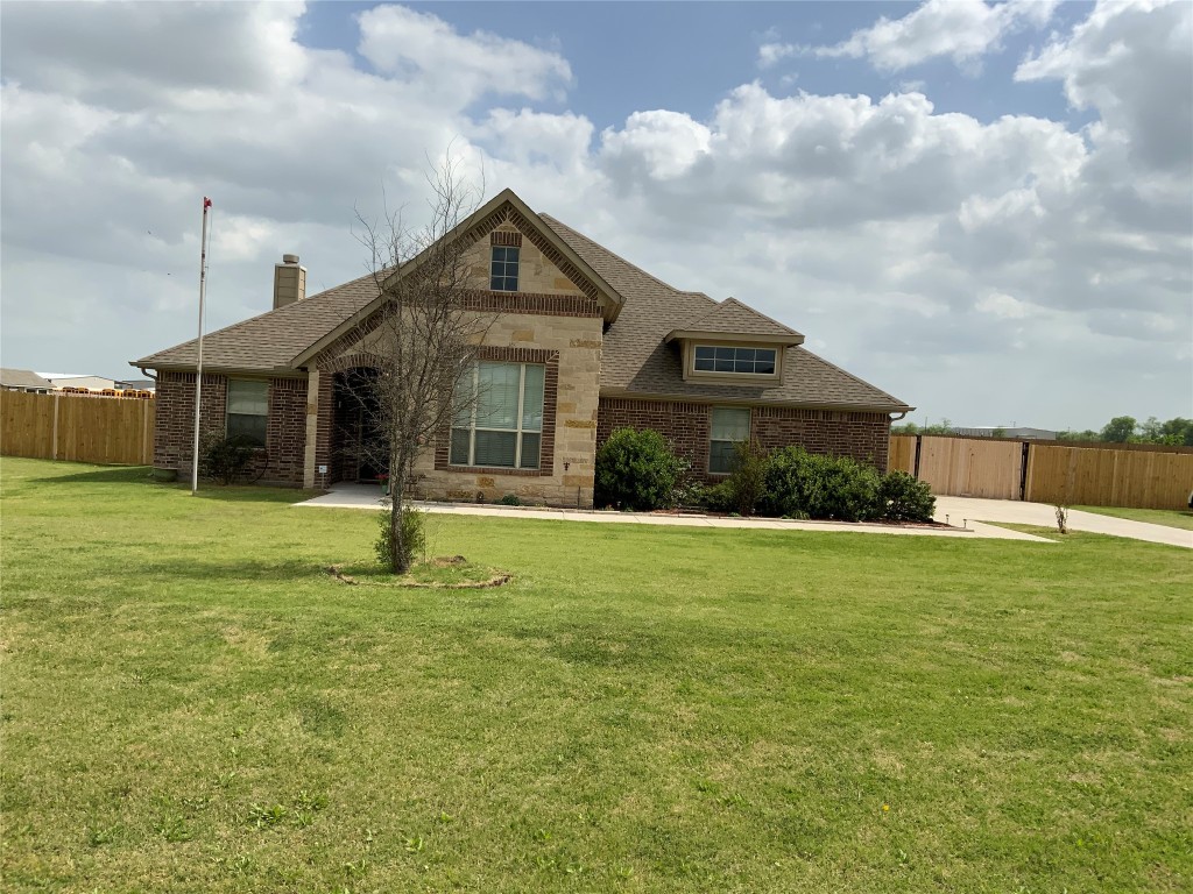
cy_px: 447
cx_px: 596
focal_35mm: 29
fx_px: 999
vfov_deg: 48.2
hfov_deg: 61.7
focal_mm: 3
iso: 20
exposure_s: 1/3322
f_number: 1.8
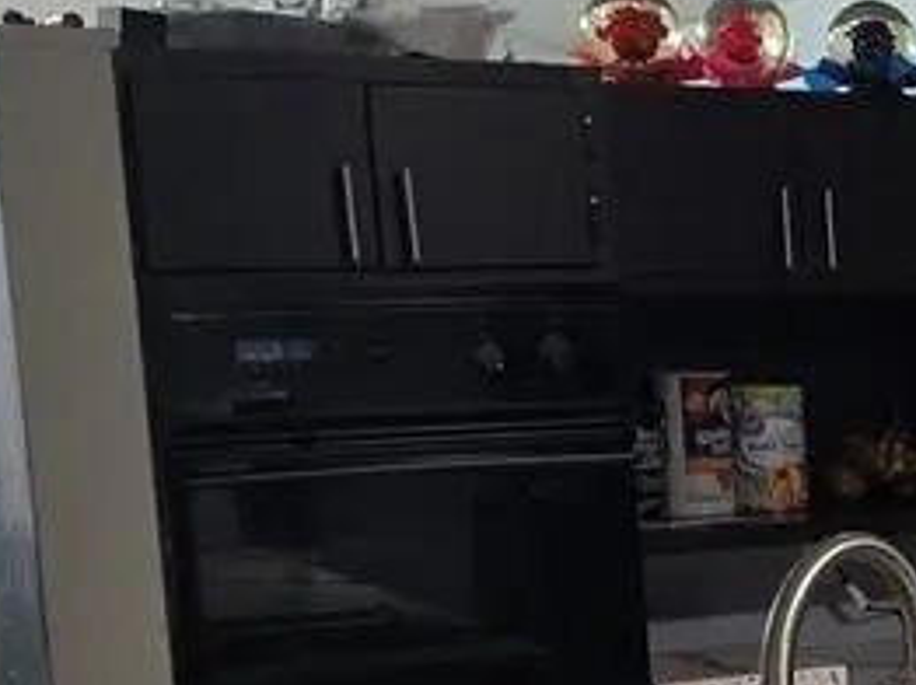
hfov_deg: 18.2
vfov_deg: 16.2
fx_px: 2379
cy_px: 587
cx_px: 1542
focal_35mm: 90
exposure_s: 1/120
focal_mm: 6.3
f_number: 1.7
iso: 320
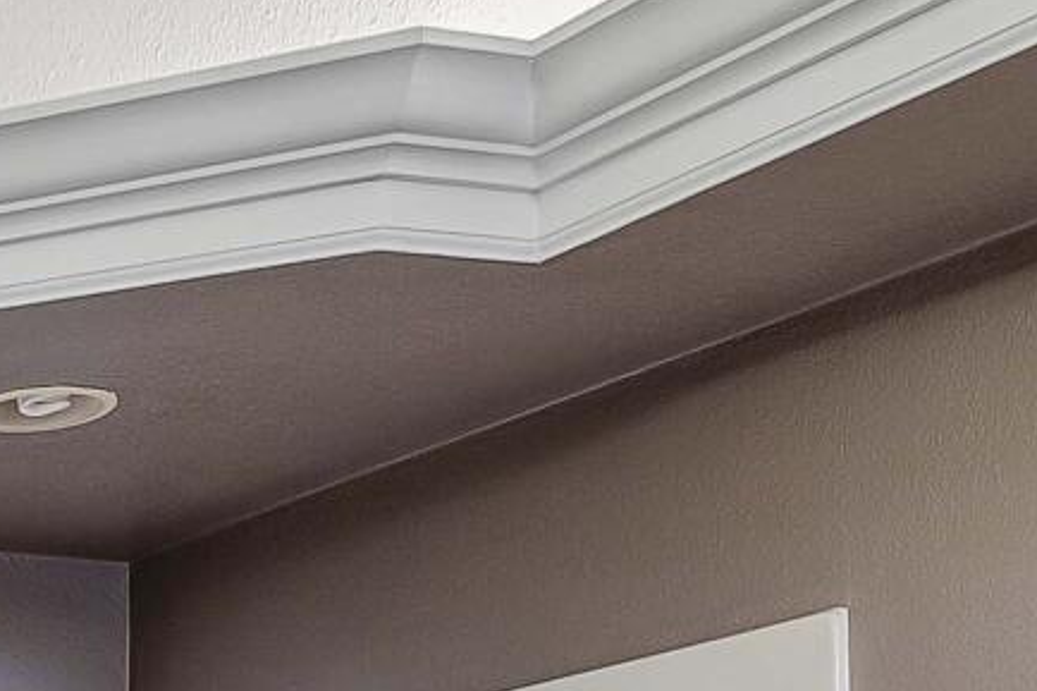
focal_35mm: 83
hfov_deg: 18.8
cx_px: -841
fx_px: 2390
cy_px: 1247
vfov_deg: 14.5
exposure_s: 1/13
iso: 100
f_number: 5.6
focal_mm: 12
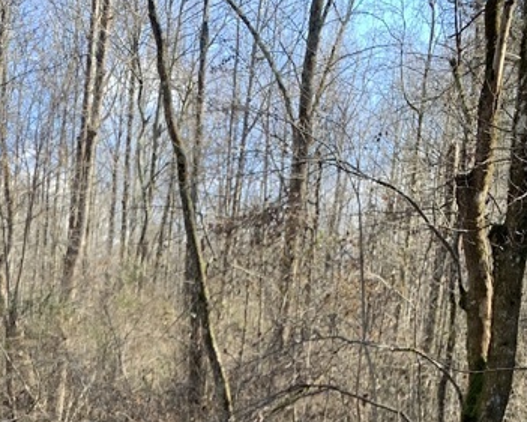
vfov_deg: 18.1
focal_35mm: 74
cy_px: 662
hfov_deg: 24.9
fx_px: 1155
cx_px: 41
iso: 25
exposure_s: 1/132
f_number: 1.8
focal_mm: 4.25
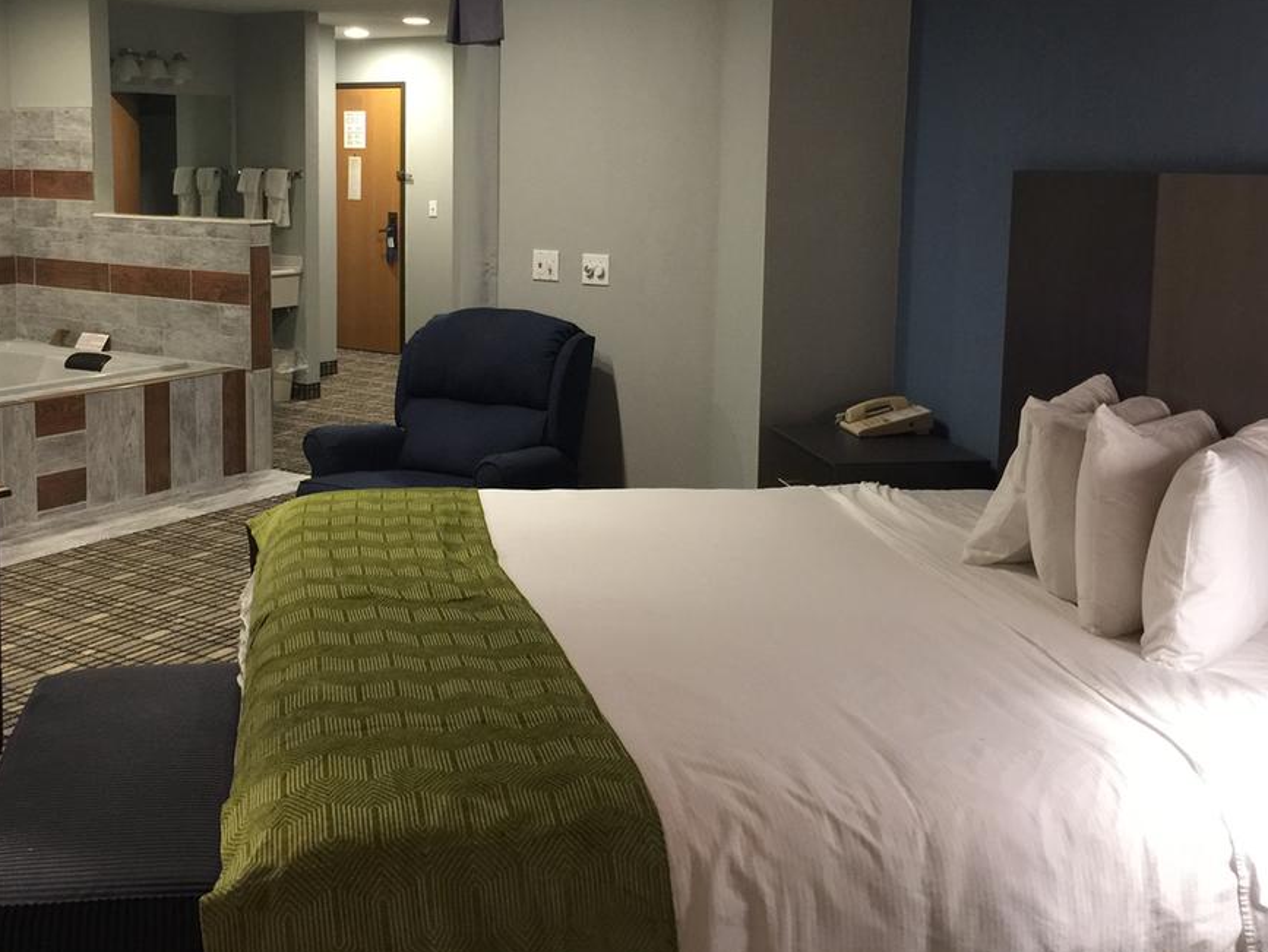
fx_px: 1429
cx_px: 518
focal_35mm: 39
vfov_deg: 36.5
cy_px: 325
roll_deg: -2.0
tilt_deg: -6.7
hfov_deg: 47.6
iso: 125
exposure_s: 1/10
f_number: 2.2
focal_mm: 4.15
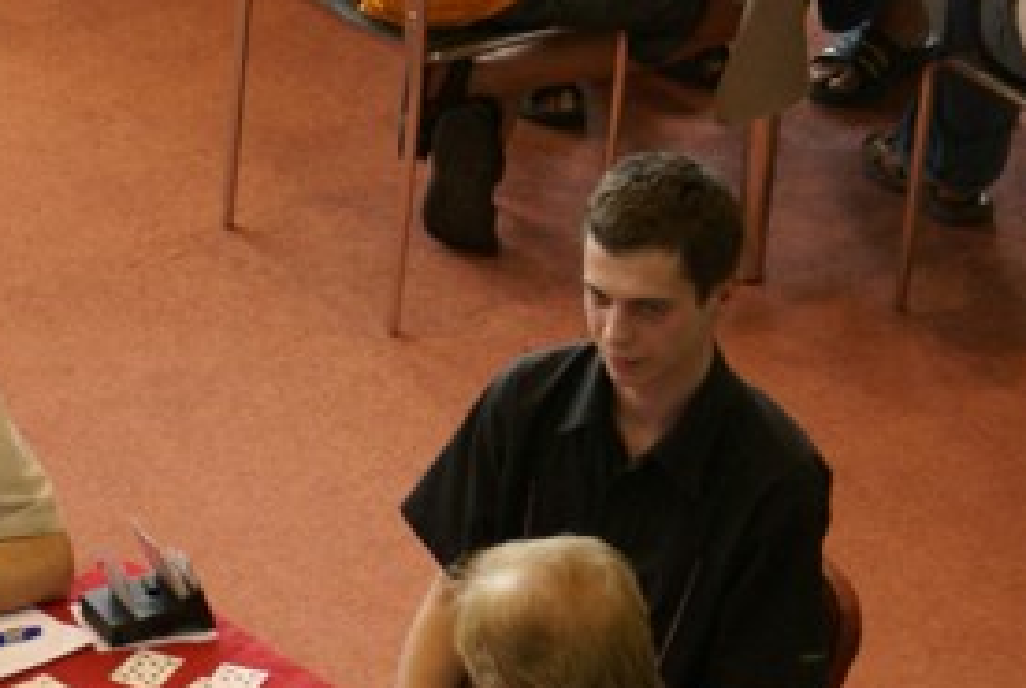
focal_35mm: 266
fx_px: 7593
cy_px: 632
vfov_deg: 5.2
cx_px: -56
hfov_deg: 7.7
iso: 400
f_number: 5.6
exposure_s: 1/40
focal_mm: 70
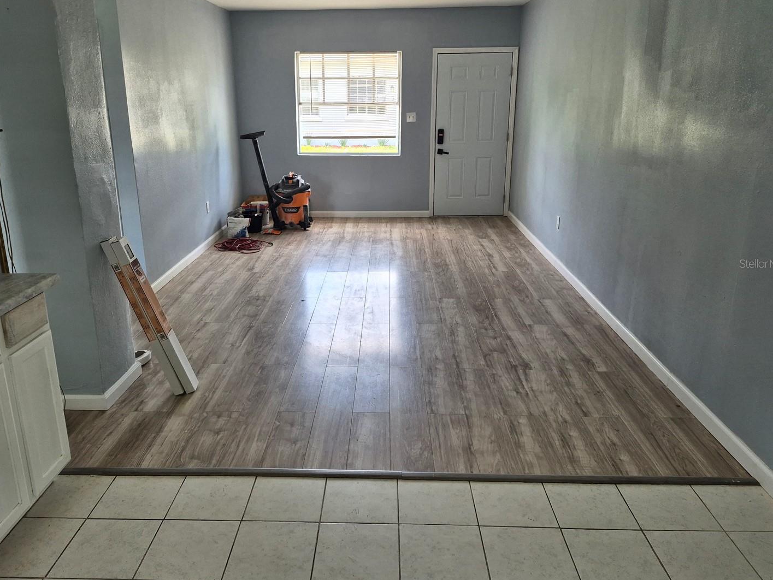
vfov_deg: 53.0
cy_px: 263
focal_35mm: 26
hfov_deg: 67.2
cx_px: 354
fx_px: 581
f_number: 1.8
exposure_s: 1/180
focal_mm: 5.4
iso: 100
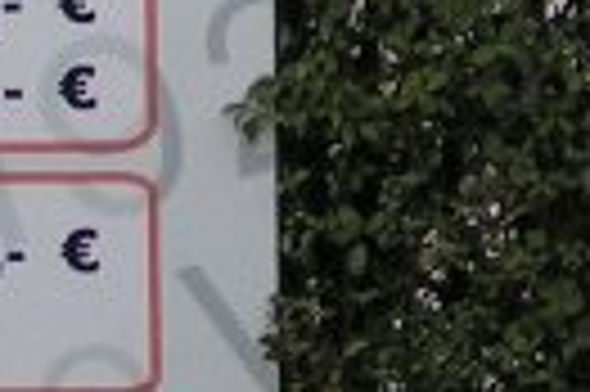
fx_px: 6236
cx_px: 414
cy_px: -437
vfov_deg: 3.6
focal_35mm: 381
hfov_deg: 5.4
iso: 80
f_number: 3.2
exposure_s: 1/60
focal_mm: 9.2
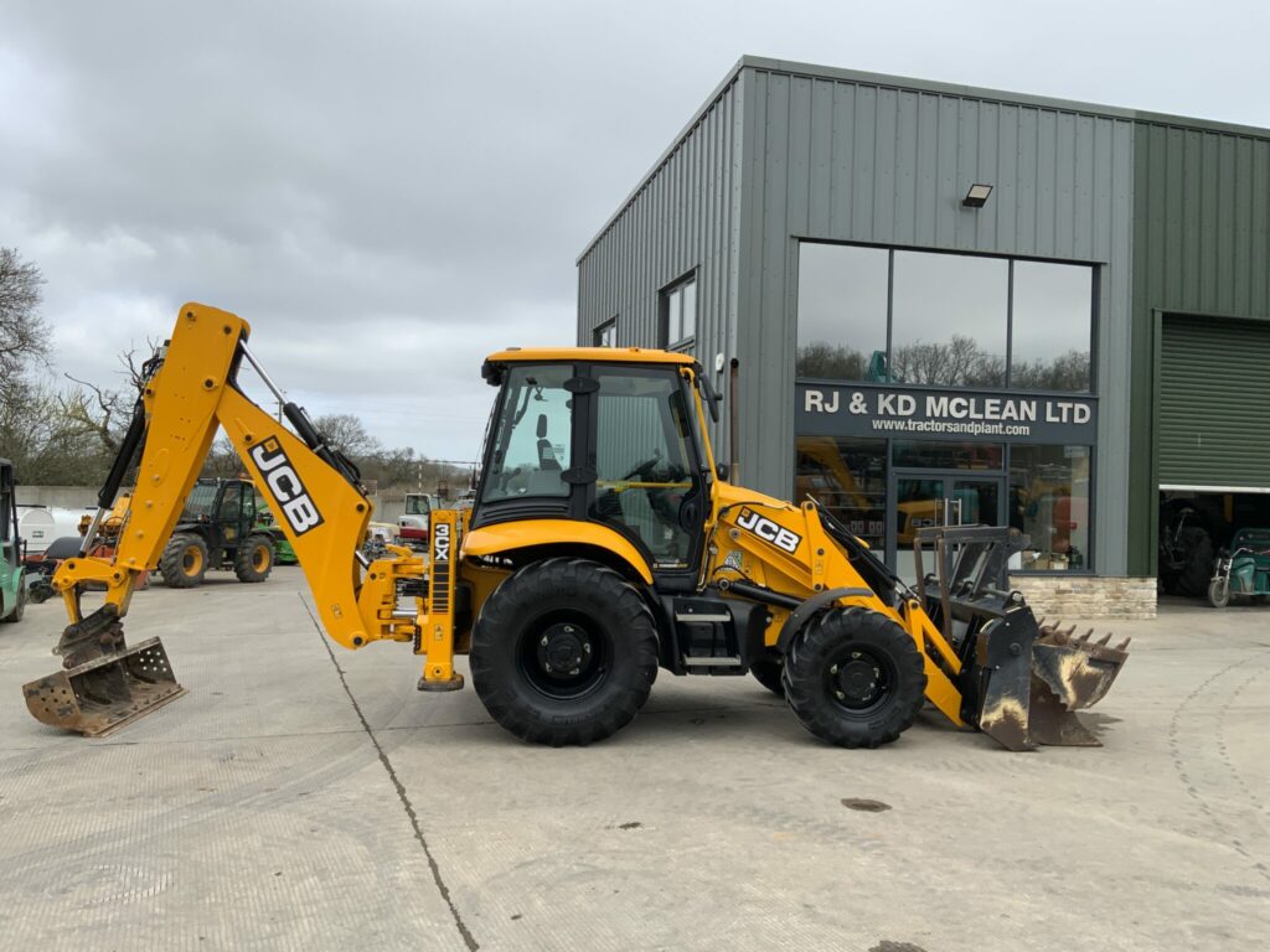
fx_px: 1064
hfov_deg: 61.7
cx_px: 635
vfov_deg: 48.2
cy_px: 476
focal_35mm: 29
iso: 16
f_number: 1.8
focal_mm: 3
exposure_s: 1/883
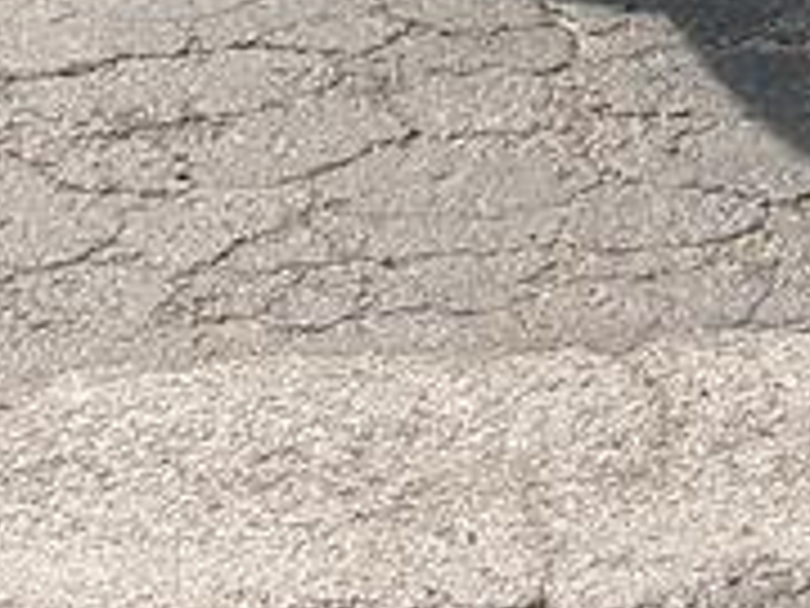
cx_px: 1130
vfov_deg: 7.3
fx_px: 4657
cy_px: -486
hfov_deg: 9.7
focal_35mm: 199
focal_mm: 5.1
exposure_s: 1/52
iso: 100
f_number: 10.8
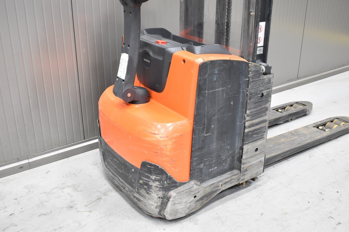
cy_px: 116
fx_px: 378
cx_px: 174
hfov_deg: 49.6
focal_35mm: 39
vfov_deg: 34.2
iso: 1600
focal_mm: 26
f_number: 5
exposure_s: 1/25
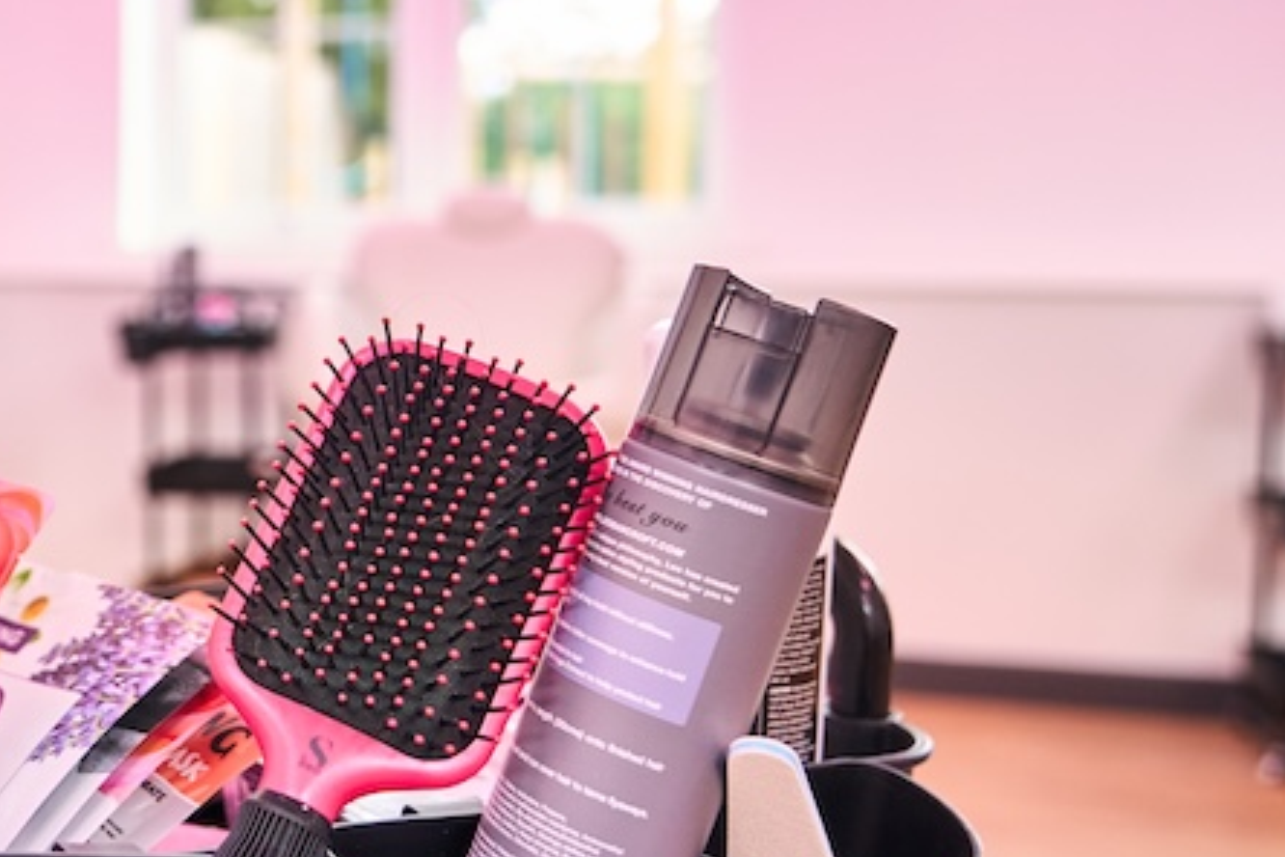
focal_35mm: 54
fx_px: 1927
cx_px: 20
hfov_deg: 33.9
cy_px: 334
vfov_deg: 25.0
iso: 1250
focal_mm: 24
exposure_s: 1/200
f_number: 2.8
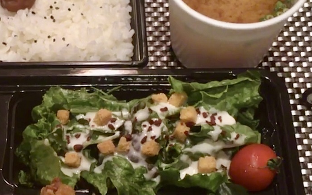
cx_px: 52
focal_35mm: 71
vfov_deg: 18.0
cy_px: 177
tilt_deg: -61.9
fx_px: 604
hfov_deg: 28.2
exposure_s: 1/30
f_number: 2.2
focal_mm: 4.15
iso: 32
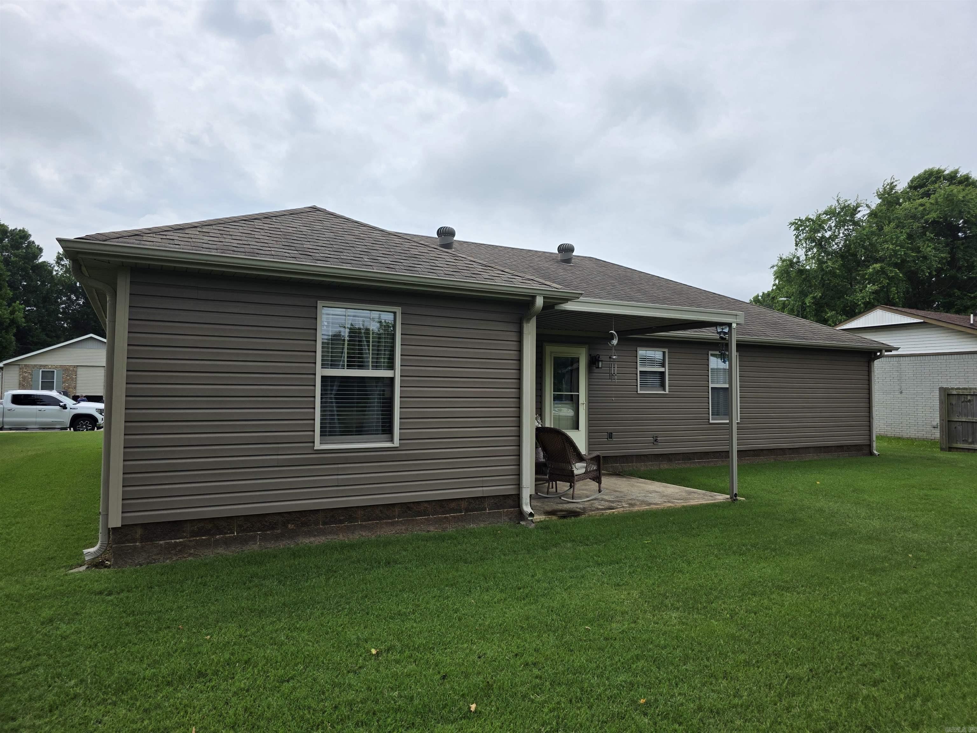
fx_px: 649
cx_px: 488
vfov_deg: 58.9
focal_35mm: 23
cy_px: 366
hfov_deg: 73.9
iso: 80
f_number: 1.7
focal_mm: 6.3
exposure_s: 1/7333
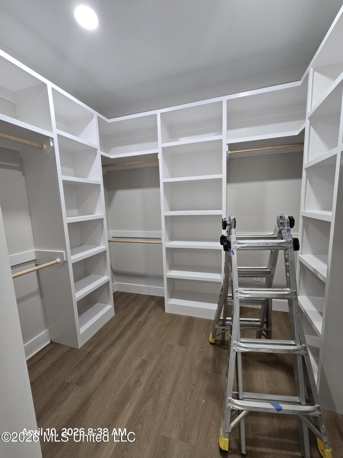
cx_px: 172
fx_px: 172
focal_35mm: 13
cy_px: 229
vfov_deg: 106.2
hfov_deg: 89.9
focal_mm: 2.2
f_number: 2.2
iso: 250
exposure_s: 1/60
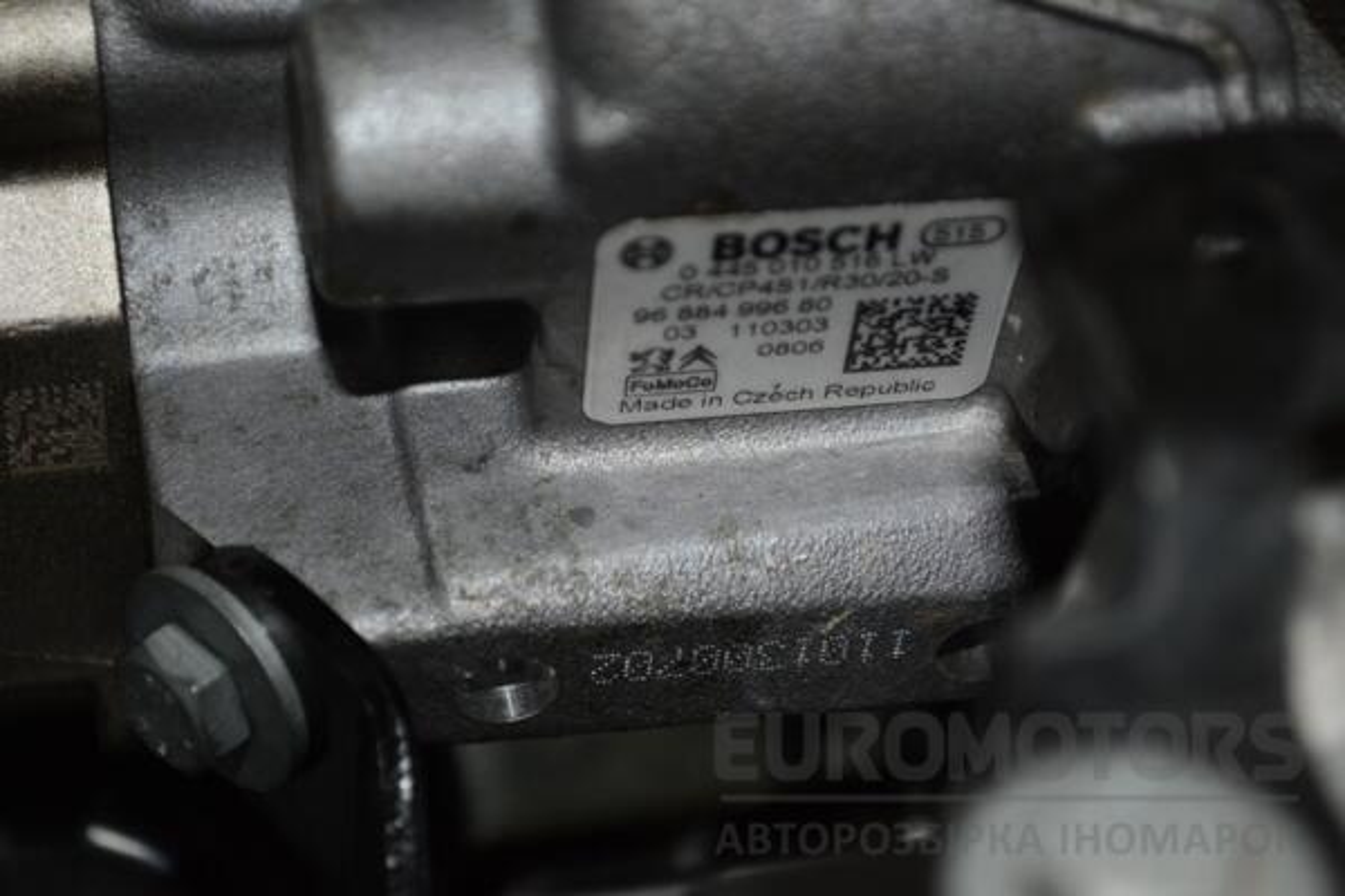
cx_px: 672
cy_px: 448
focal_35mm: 82
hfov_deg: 24.6
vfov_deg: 16.6
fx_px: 3082
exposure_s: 1/60
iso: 400
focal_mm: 55
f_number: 7.1
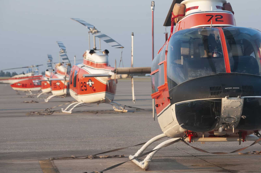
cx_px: 162
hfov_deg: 11.2
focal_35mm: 184
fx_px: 1330
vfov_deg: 7.5
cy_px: 72
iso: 320
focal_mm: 95
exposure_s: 1/320
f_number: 7.1
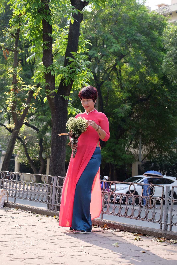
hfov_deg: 18.2
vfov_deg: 27.0
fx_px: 553
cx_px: 88
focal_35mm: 75
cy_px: 132
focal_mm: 50
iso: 400
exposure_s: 1/240
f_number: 4.5
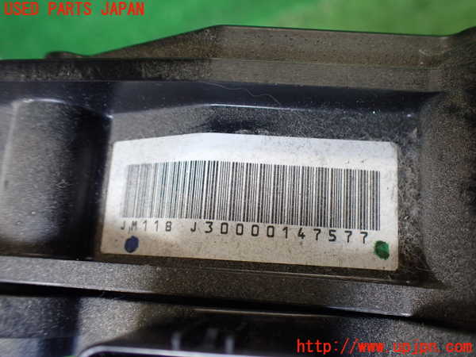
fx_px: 413
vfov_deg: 46.8
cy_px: 178
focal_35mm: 30
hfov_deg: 60.0
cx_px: 238
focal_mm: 5.4
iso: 400
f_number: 2.3
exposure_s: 1/125
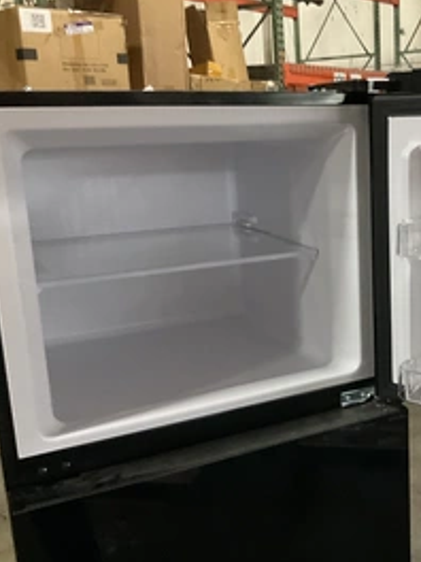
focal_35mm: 44
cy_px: 272
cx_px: 374
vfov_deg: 42.9
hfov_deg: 31.4
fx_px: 714
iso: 320
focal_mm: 3
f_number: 1.8
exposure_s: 1/40
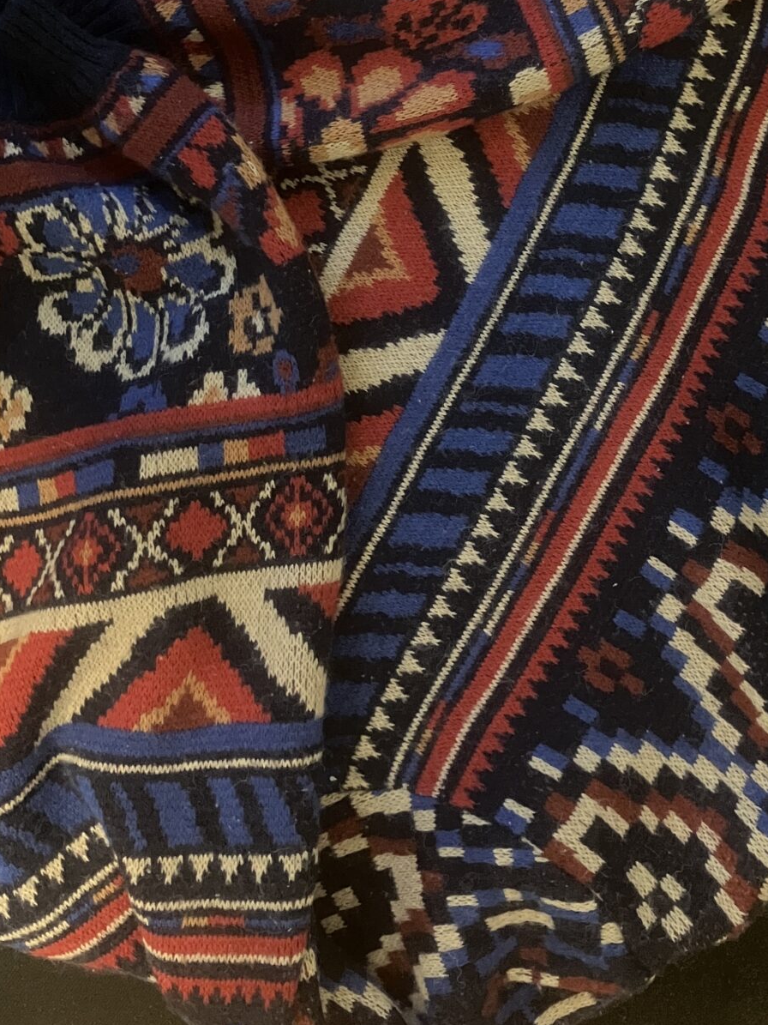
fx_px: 1420
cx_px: 464
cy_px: 184
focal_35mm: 48
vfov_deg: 38.0
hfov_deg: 30.2
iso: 640
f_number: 1.8
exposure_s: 1/17
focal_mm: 3.99
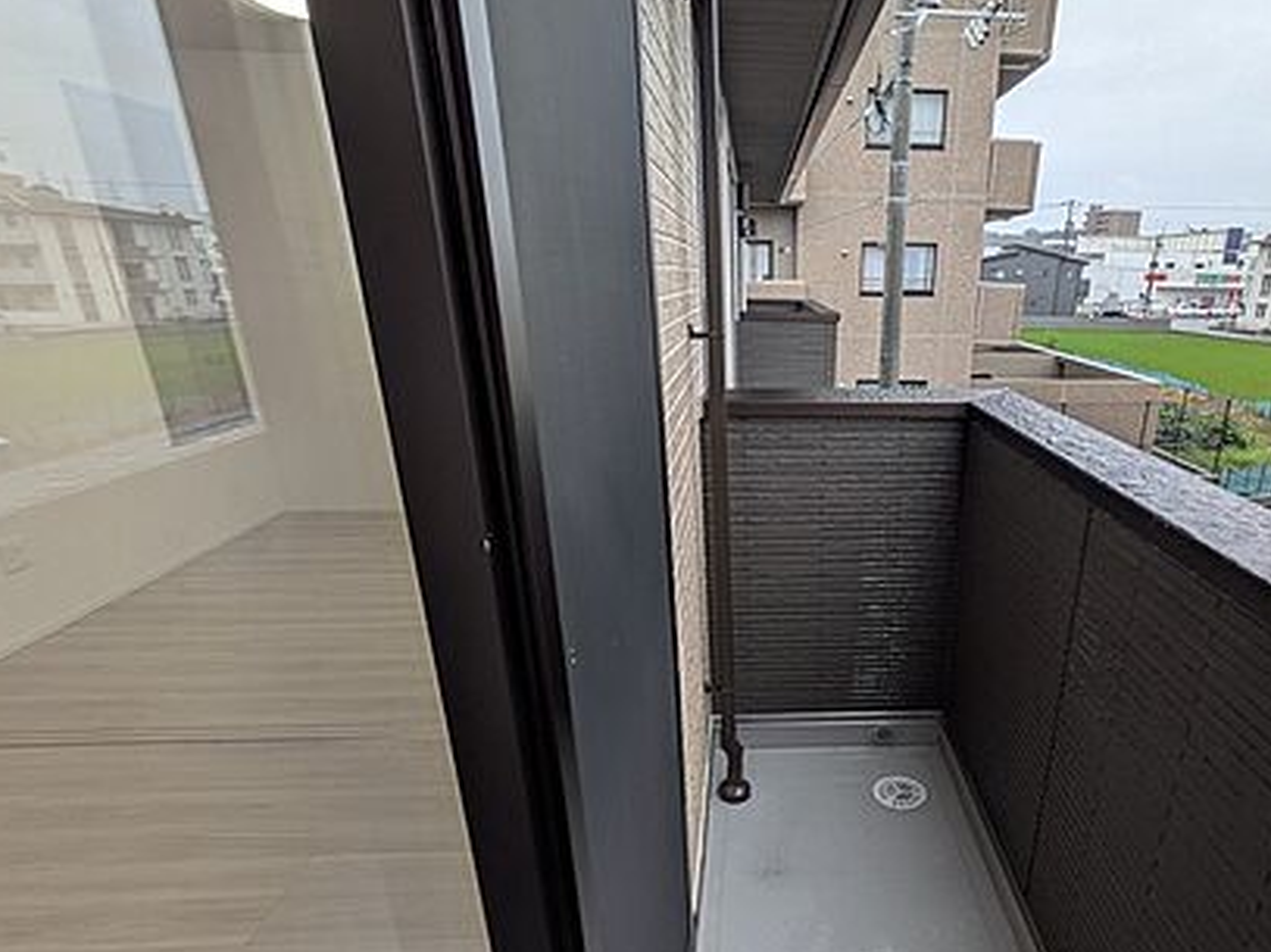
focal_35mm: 22
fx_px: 808
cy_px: 621
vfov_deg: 59.9
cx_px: 809
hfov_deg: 74.8
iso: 47
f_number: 2.2
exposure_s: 1/125
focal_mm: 1.83
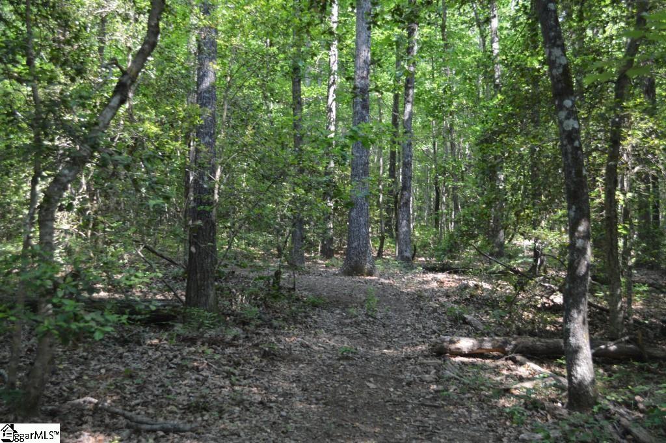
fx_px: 832
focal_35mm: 45
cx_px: 333
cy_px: 222
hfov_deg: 43.6
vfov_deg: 29.8
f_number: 5
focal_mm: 30
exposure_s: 1/100
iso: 400
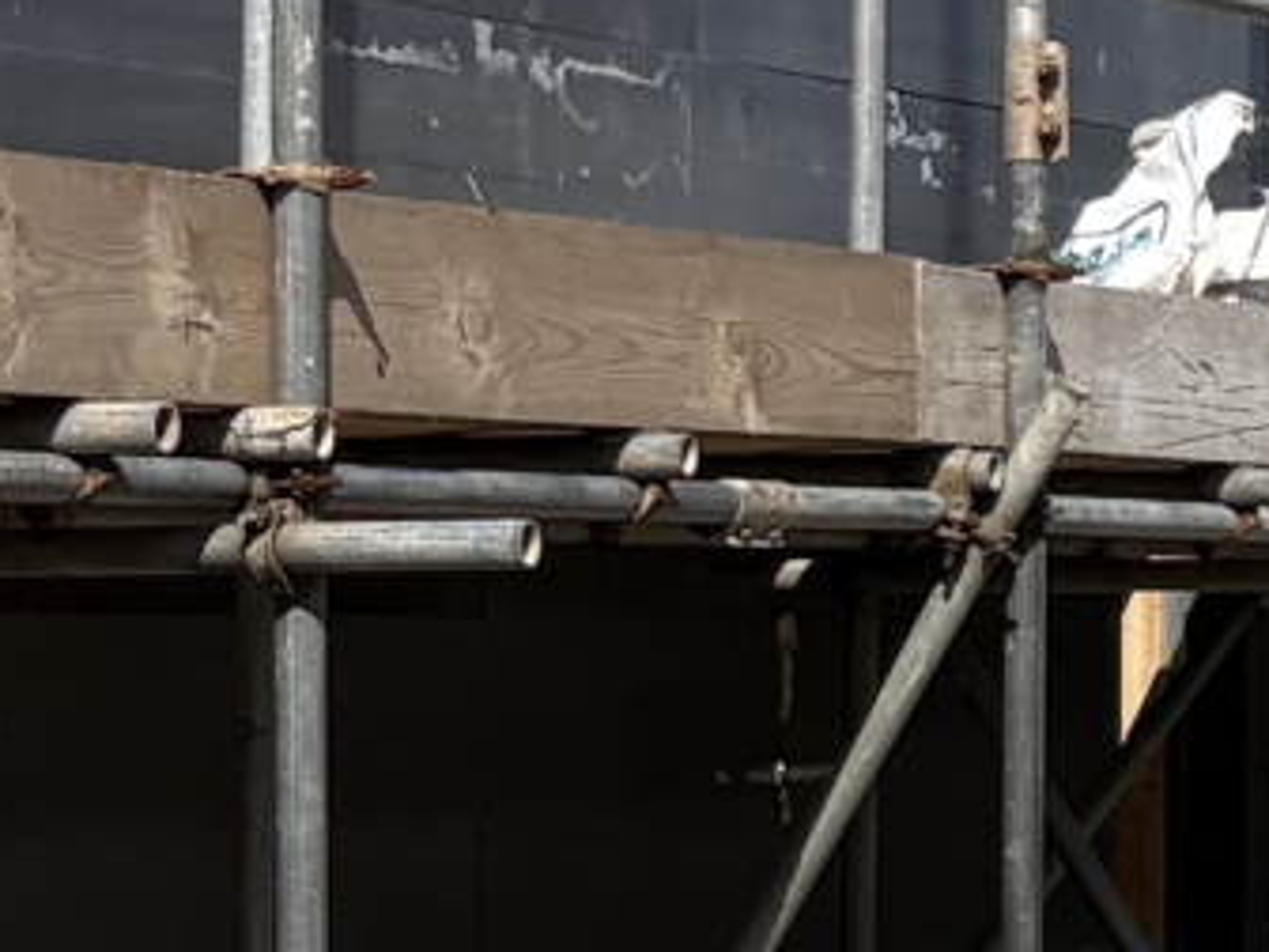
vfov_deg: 7.5
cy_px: 468
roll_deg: +0.8
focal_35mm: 198
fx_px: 7259
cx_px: 2765
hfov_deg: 9.2
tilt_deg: +2.3
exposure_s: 1/5348
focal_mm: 5.96
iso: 50
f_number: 1.6
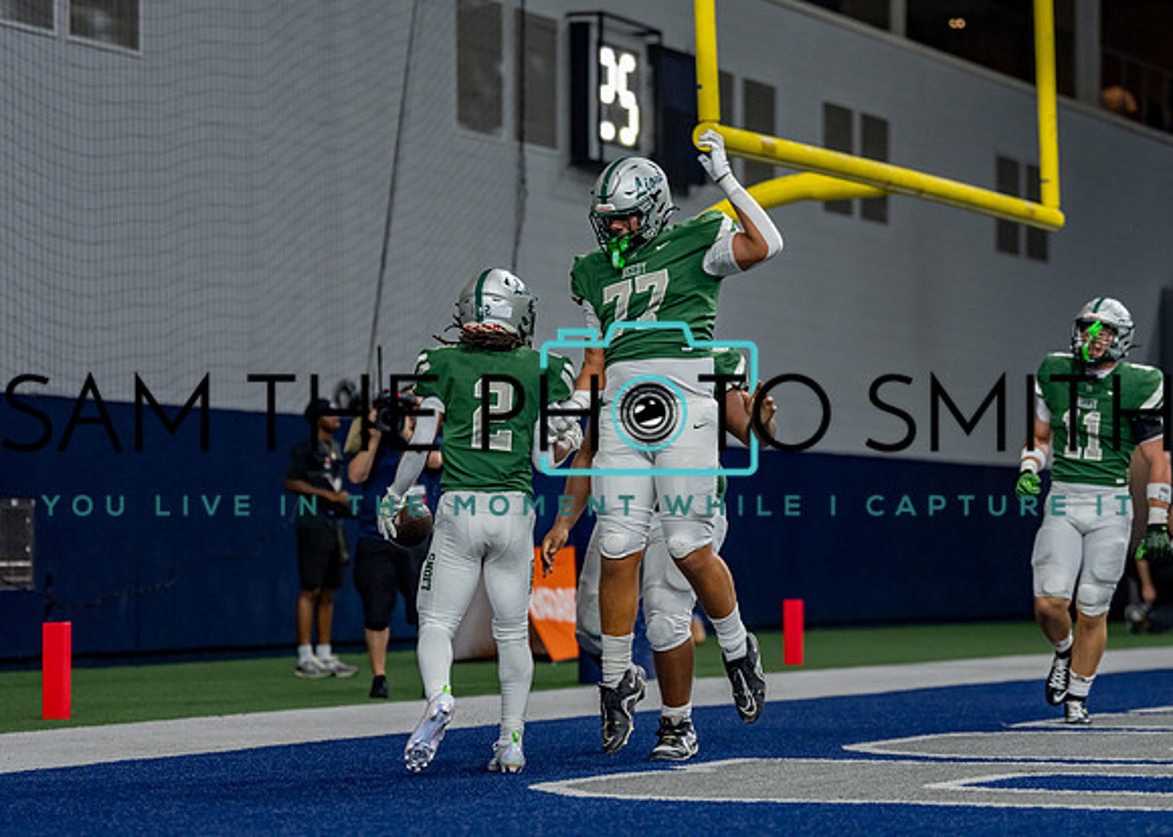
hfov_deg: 13.8
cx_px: 601
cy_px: 401
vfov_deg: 9.9
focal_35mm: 145
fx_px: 4841
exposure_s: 1/1000
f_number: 2.8
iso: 1600
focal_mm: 122
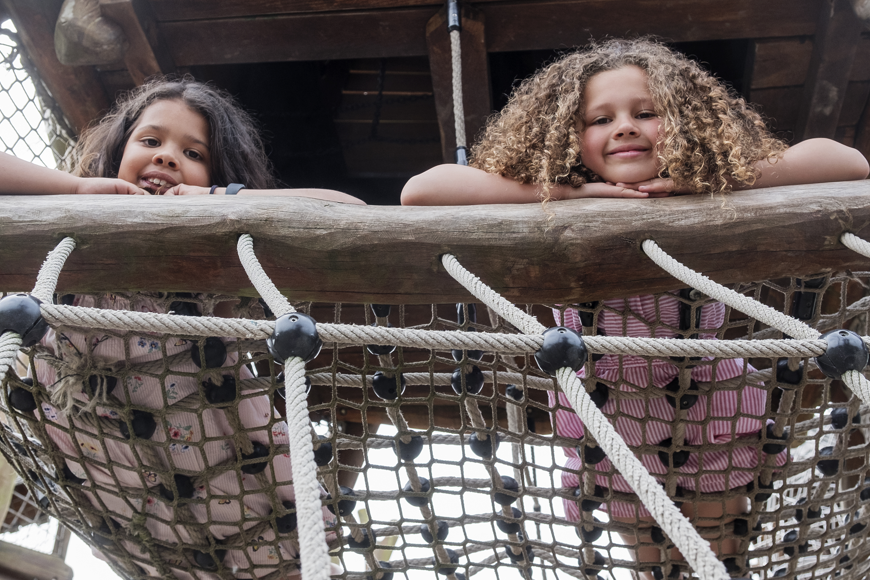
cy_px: 247
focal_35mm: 35
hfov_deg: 54.4
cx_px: 459
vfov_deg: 37.8
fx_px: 846
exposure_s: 1/500
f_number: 3.6
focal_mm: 16
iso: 200
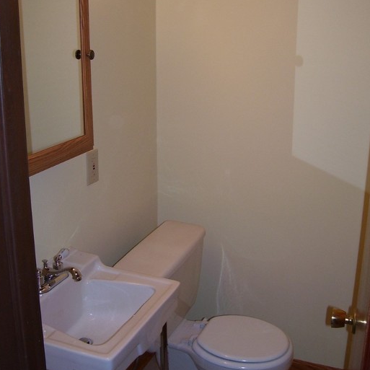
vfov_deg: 37.5
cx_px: 185
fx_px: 544
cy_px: 170
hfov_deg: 37.6
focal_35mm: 45
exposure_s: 1/60
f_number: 2.7
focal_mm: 5.6
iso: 80
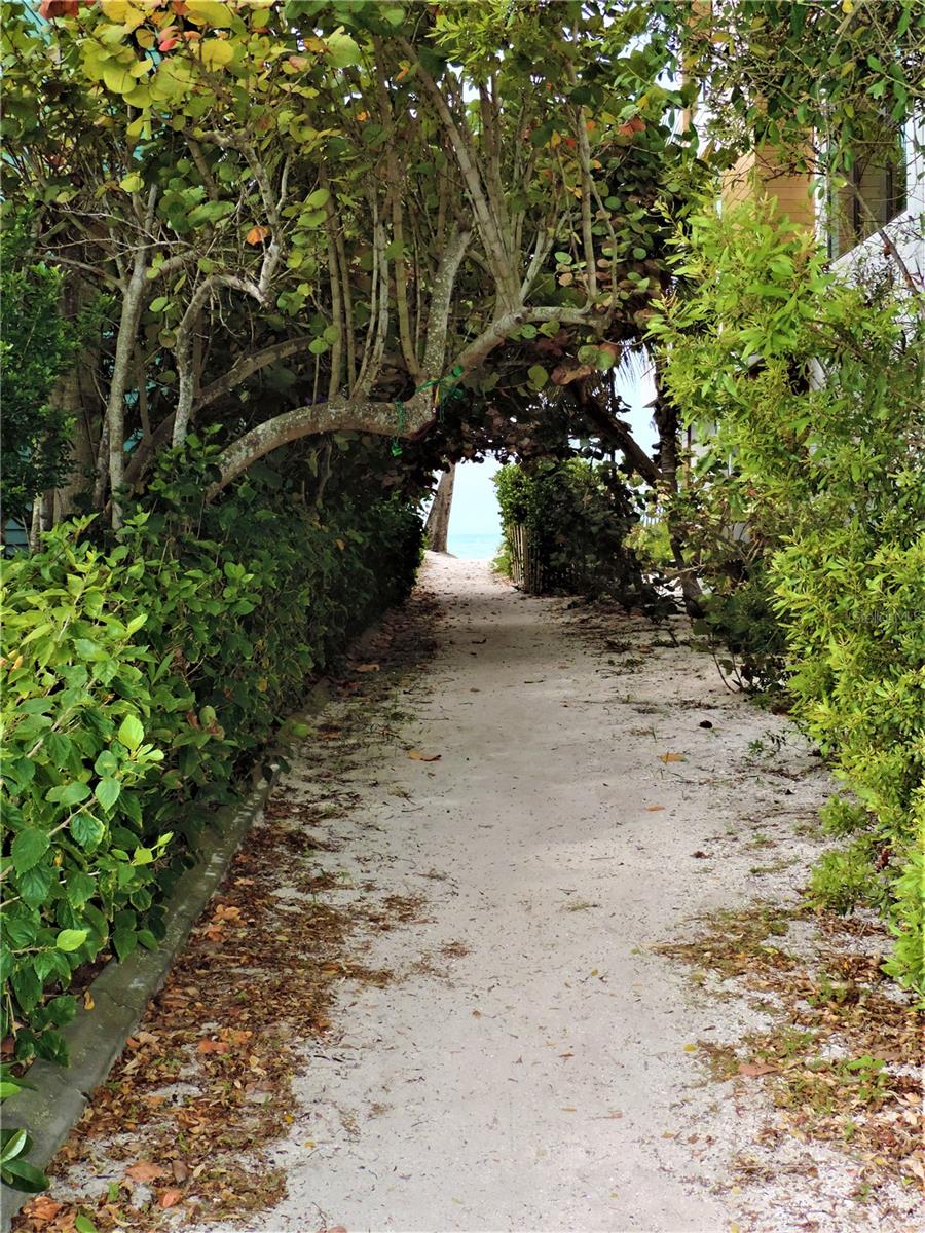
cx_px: 462
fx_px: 1532
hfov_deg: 33.6
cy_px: 616
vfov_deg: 43.9
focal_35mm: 43
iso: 280
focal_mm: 7.6
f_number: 3.4
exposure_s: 1/2000
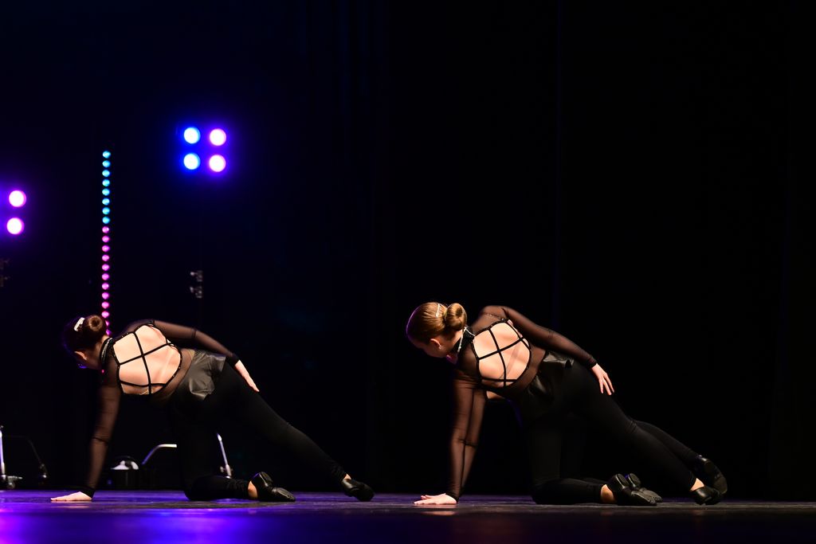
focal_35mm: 96
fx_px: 2176
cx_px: 408
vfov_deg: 14.3
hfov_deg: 21.2
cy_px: 272
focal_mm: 64
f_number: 2.8
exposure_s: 1/1000
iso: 1600
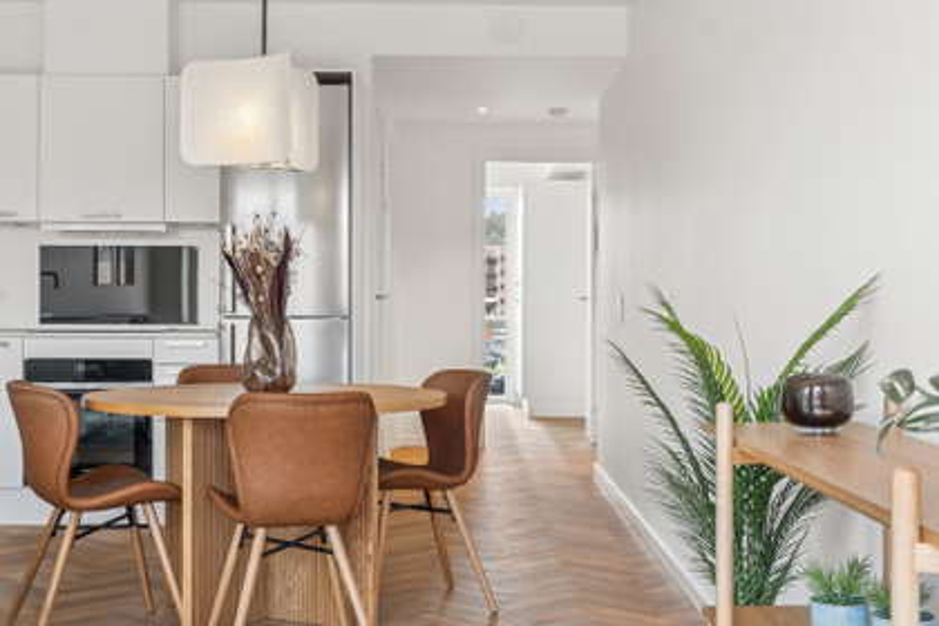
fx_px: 1330
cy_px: 313
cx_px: 470
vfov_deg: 26.5
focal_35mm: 51
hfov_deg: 38.9
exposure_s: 1/15
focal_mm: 34
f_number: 6.3
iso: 200
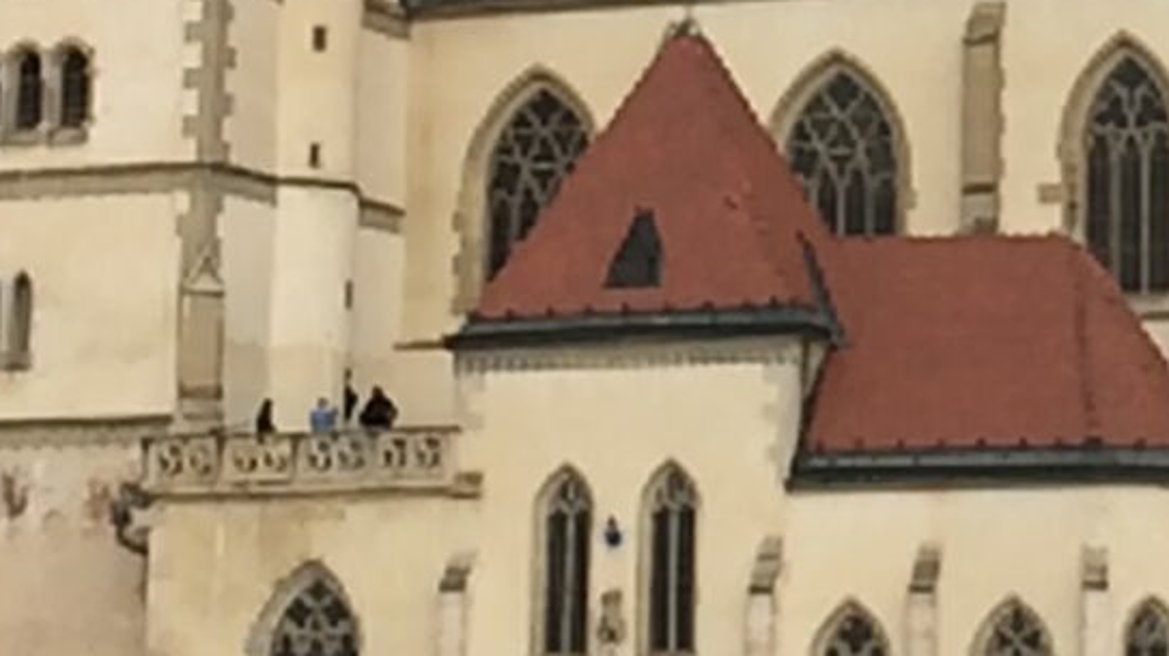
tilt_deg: +11.8
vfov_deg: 8.0
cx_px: 1251
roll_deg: -0.6
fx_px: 4617
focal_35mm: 149
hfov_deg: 14.1
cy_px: -222
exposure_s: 1/1862
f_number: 2.2
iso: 32
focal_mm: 4.15
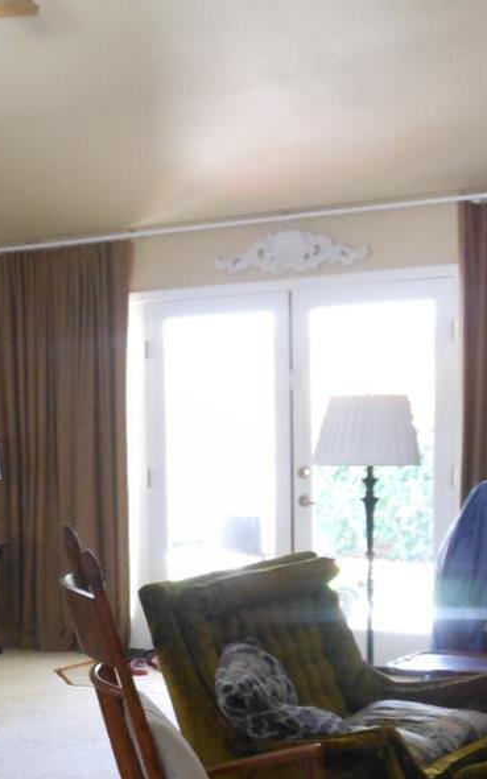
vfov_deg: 26.2
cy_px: 583
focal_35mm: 78
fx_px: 1658
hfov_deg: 16.3
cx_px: -20
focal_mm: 5.2
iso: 400
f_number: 3.3
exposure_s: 1/15
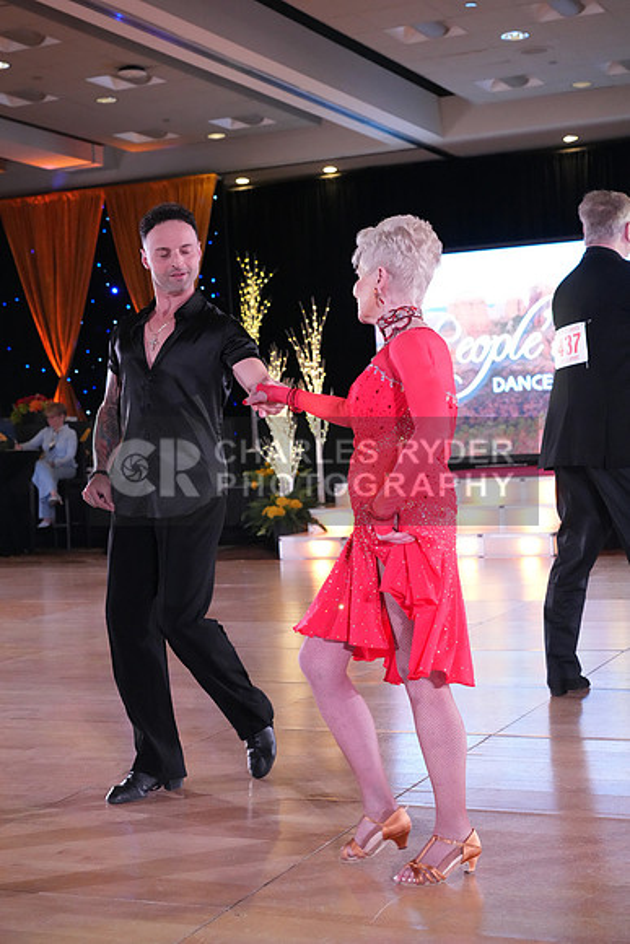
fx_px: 1469
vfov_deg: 35.6
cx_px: 315
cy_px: 472
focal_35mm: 56
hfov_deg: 24.2
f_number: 5.6
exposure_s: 1/400
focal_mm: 56
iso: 8000
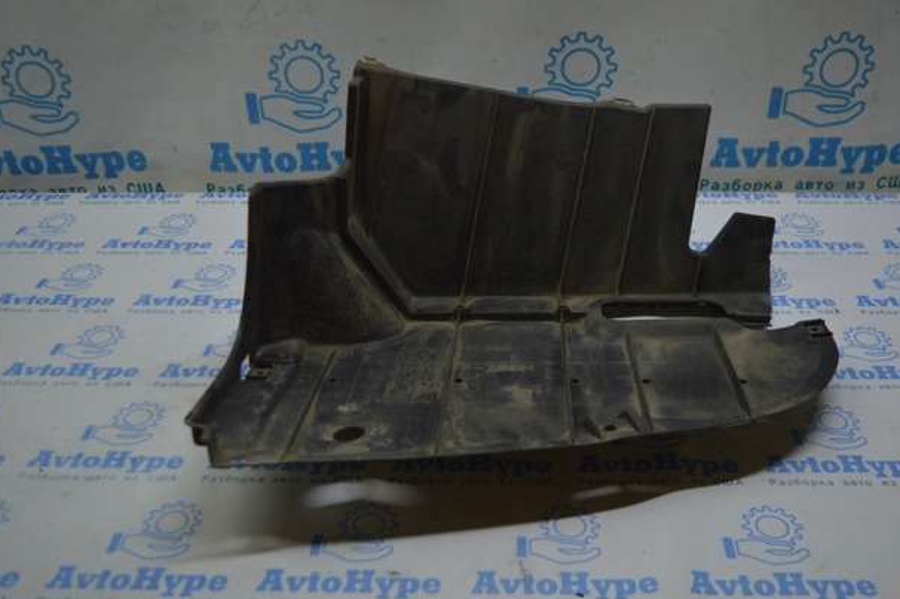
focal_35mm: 38
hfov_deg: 50.7
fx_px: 949
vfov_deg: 35.0
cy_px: 291
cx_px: 465
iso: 400
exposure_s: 1/200
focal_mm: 24
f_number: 4
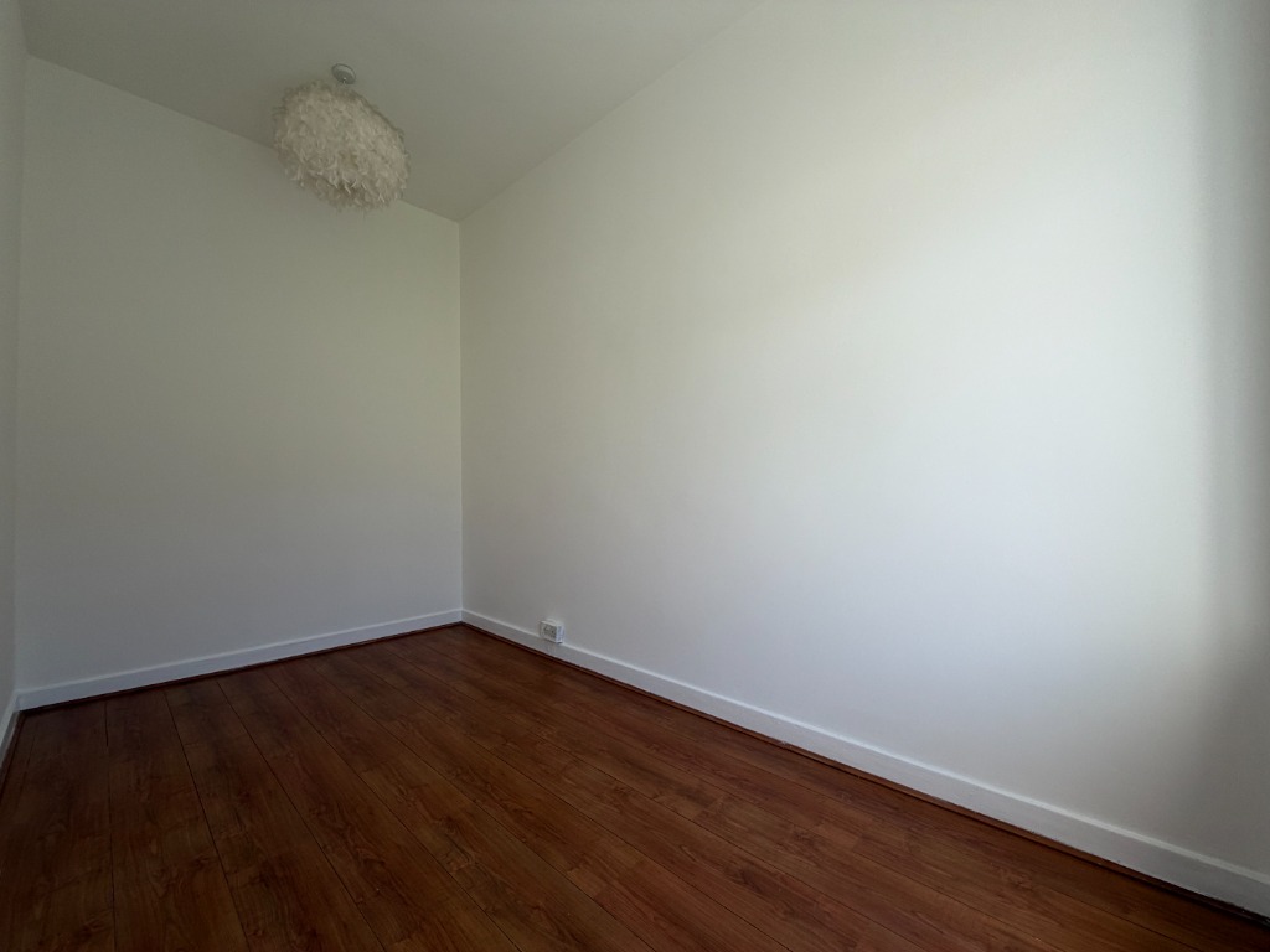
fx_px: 514
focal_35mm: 14
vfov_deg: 85.7
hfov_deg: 102.1
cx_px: 635
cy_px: 476
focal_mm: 2.22
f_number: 2.2
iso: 50
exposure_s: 1/258
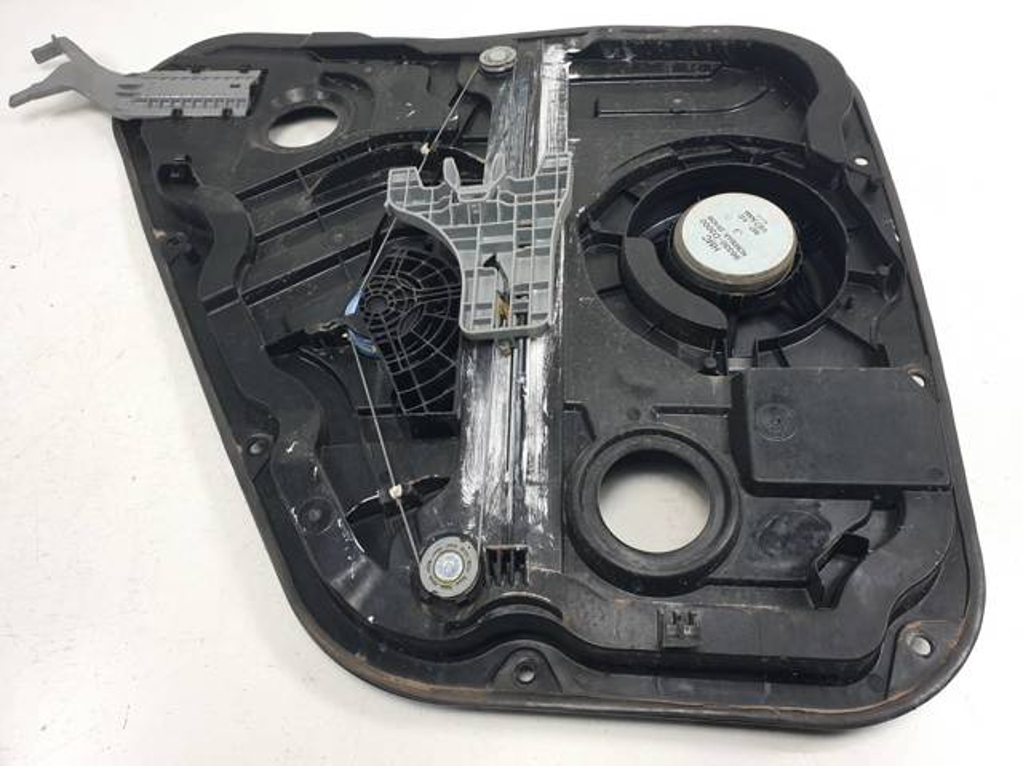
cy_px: 383
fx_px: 768
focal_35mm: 26
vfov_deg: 53.0
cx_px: 512
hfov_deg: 67.3
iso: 50
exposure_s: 1/166
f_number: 2.4
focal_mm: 4.3
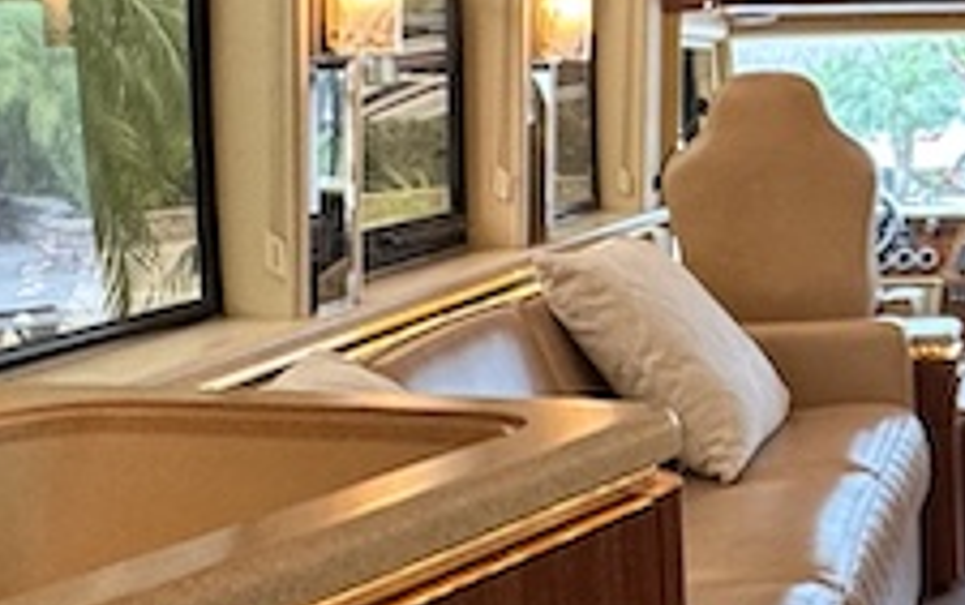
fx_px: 1737
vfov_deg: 19.7
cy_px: 215
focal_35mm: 66
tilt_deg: -4.8
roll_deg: +0.9
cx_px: 1201
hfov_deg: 26.9
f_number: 2.2
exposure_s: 1/120
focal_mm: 2.22
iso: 250
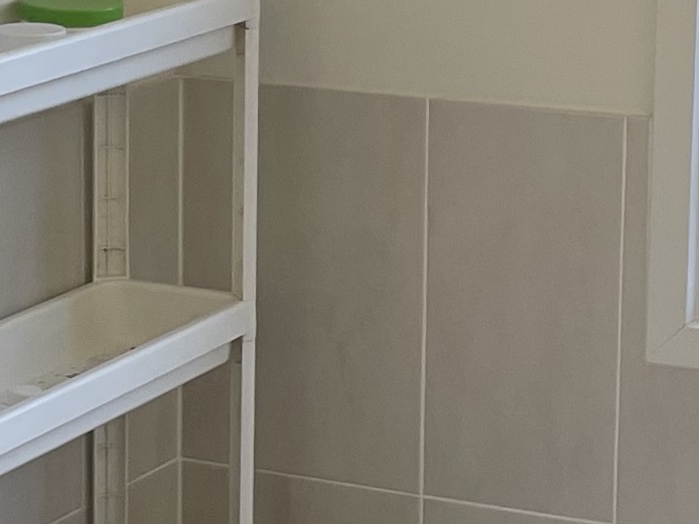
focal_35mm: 151
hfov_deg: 13.1
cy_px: 133
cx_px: 249
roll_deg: +0.2
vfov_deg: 9.8
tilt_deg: -10.3
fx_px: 3050
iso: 64
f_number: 1.6
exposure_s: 1/121
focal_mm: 4.2
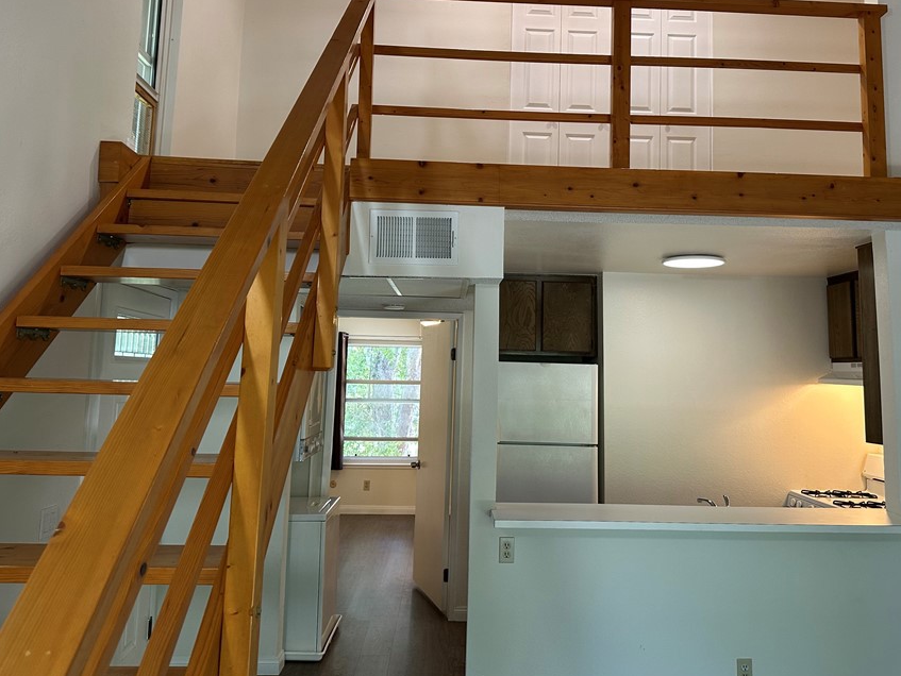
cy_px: 283
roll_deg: -0.9
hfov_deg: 61.6
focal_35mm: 29
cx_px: 475
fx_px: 755
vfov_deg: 48.1
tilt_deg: +7.0
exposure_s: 1/60
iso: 160
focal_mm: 6.86
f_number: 1.78
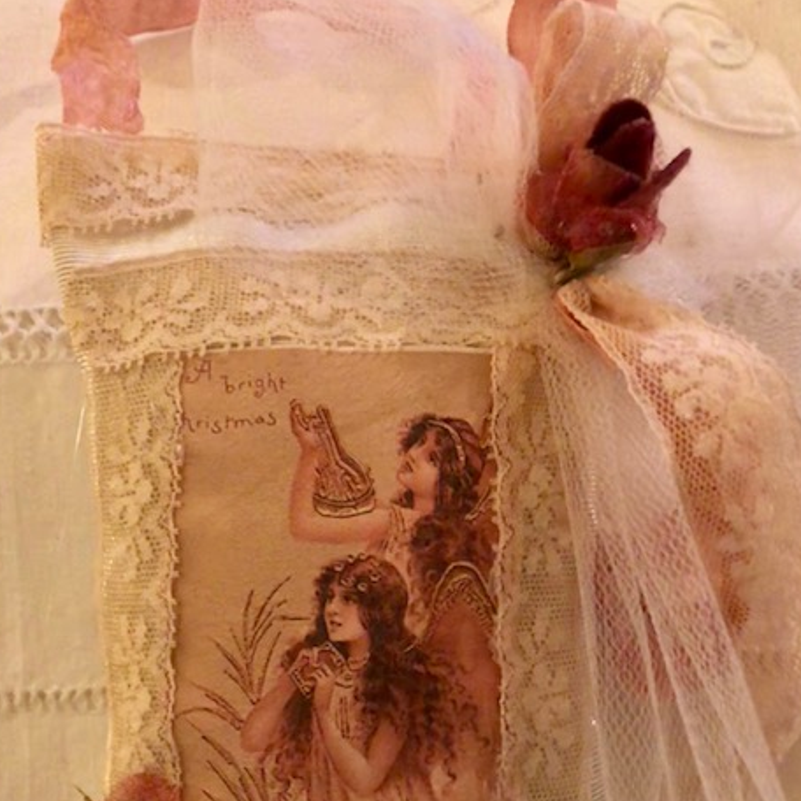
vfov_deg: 45.7
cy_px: 495
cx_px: 395
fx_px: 942
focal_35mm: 36
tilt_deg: -69.7
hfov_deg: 46.0
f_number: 1.8
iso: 100
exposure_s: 1/4
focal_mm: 3.99
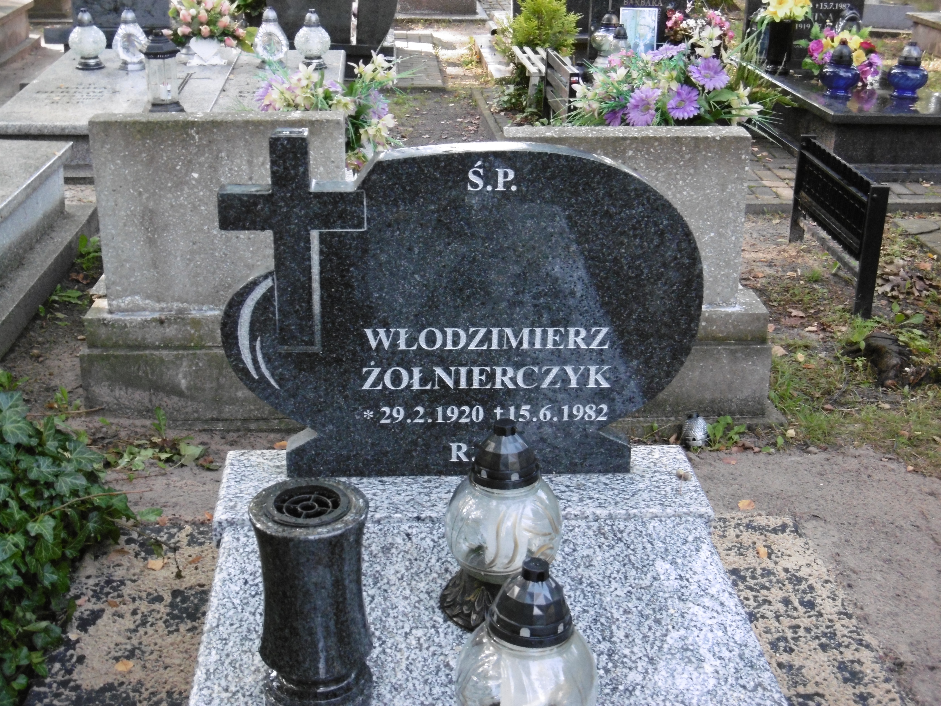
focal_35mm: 51
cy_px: 353
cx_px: 470
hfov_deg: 37.5
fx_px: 1386
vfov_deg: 28.6
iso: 320
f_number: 4
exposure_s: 1/60
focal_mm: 9.2
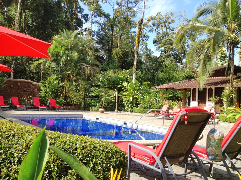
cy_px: 90
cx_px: 120
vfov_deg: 40.7
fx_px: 244
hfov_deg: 52.6
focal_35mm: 35
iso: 50
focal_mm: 4.28
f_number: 2.4
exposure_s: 1/699
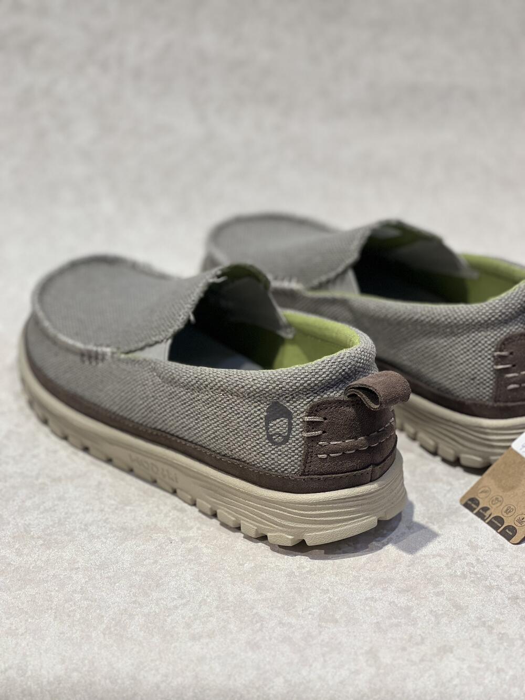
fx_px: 1557
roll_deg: +1.0
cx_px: 262
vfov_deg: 25.3
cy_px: 350
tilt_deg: -26.1
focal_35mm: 77
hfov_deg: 19.1
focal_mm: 9
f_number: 2.8
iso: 80
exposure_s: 1/100
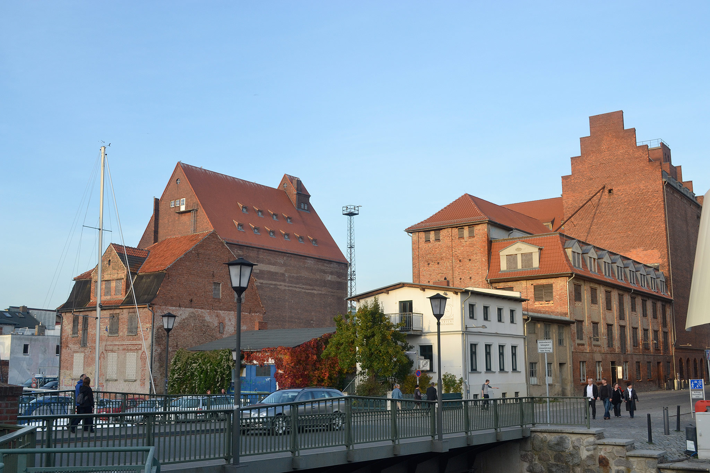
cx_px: 355
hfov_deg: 49.6
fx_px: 769
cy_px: 236
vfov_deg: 34.2
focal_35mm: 39
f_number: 9
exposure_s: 1/100
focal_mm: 26
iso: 200
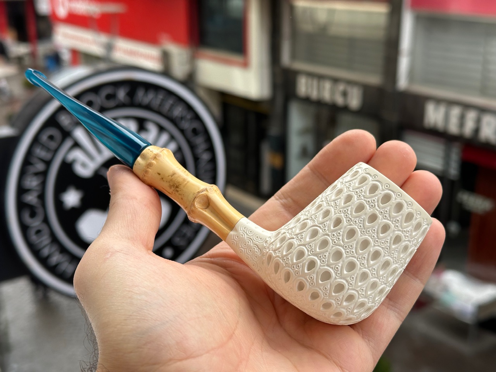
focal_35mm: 48
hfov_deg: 39.7
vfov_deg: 30.3
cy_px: 186
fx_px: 688
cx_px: 248
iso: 64
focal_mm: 6.86
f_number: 1.78
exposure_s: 1/1133
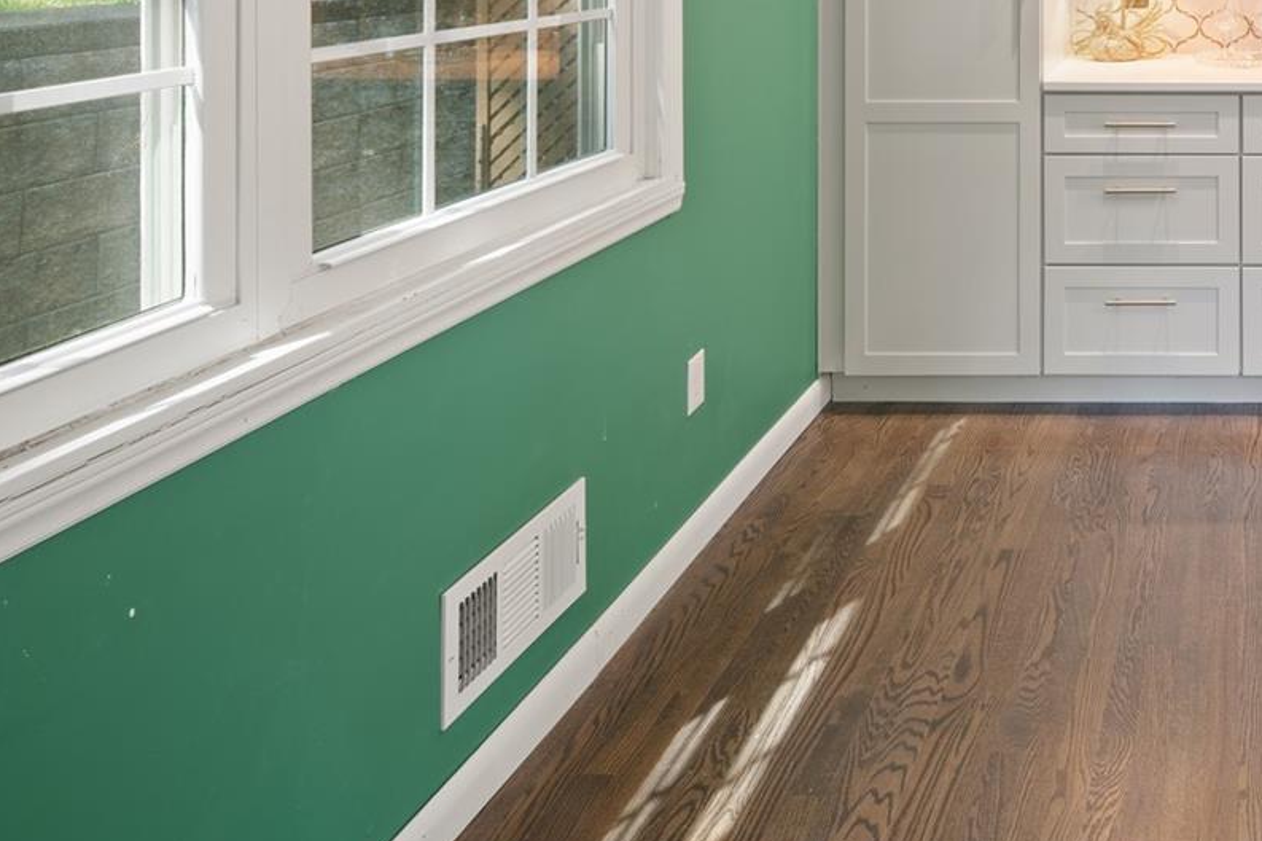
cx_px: 1243
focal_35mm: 31
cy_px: -63
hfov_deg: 49.9
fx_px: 1086
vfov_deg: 36.4
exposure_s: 3.2
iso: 100
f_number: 9
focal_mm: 12
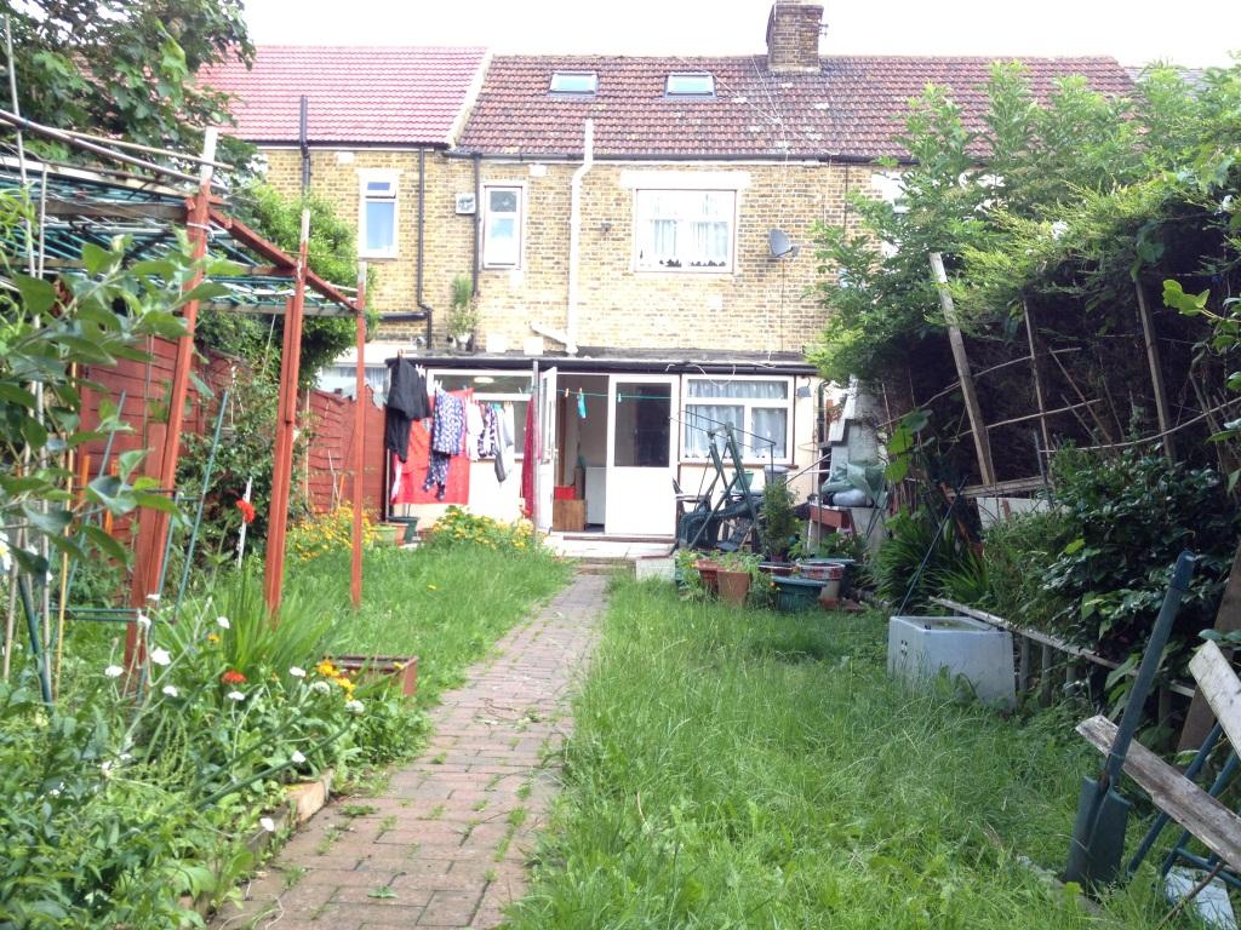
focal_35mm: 35
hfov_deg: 52.6
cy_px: 465
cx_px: 620
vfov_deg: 40.7
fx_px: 1255
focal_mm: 4.28
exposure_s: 1/155
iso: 64
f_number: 2.4
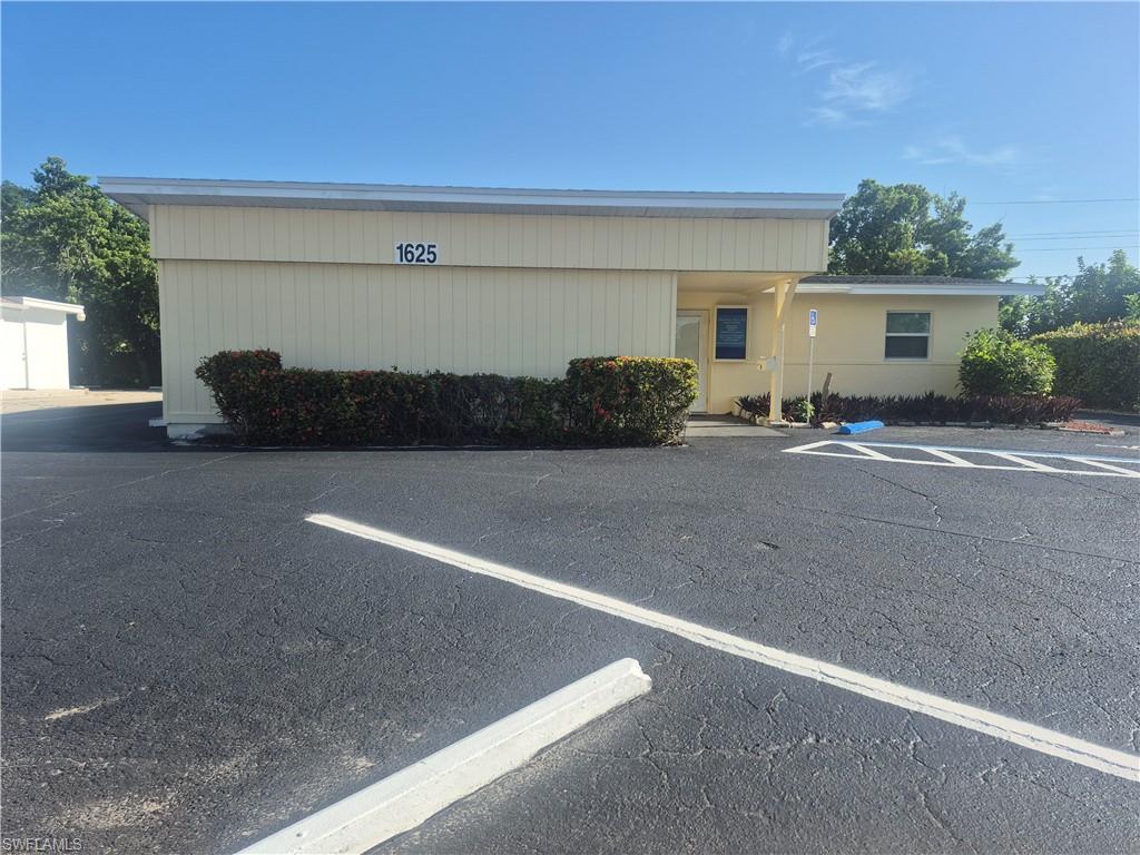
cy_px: 428
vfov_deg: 58.9
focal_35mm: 23
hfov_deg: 73.9
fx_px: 757
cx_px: 570
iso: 25
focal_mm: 5.4
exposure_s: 1/1456
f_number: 1.8
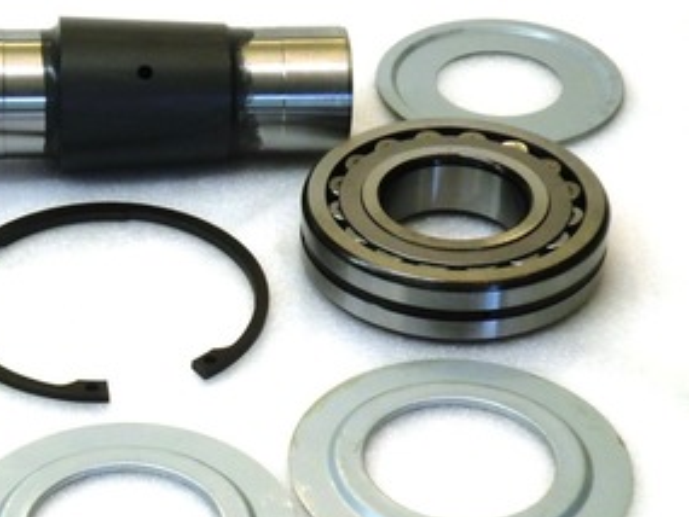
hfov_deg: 19.4
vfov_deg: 14.8
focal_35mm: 100
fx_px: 1991
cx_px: 135
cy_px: 335
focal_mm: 11.16
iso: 200
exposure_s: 1/60
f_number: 4.3
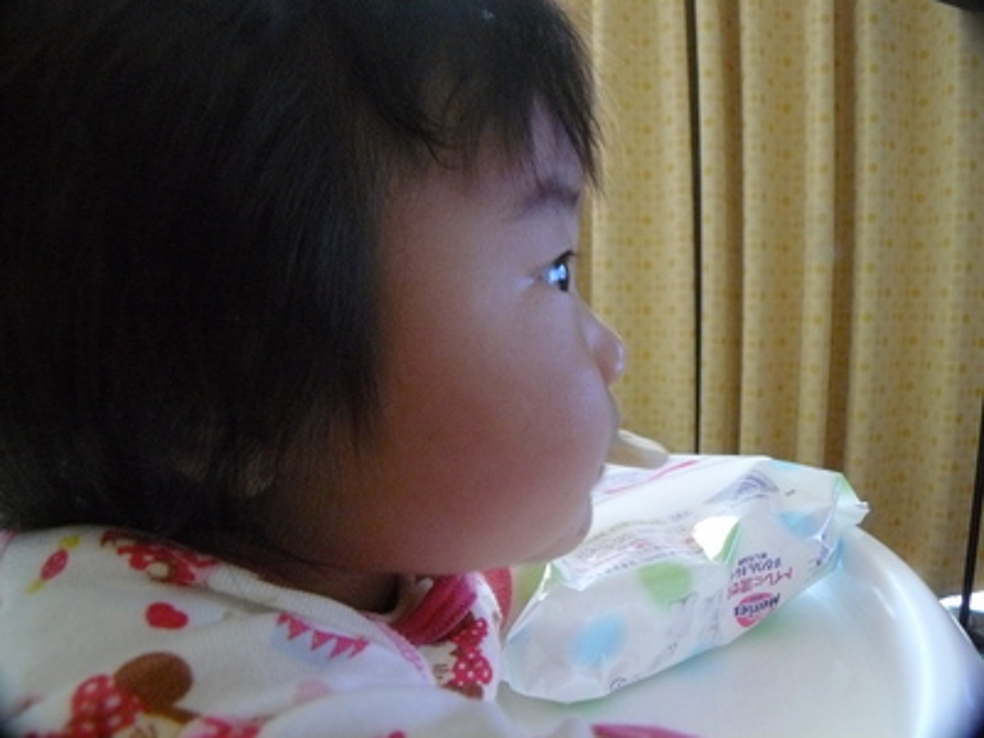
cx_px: 492
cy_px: 369
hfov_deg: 51.4
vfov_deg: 39.7
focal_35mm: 36
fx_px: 1023
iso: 400
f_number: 2.8
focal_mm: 6
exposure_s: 1/10
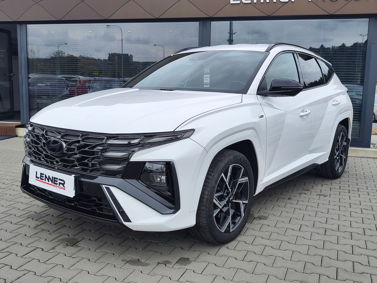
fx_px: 250
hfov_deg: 73.9
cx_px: 188
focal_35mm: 23
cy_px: 142
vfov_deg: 58.9
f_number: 1.69
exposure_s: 1/417
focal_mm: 7.01
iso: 50
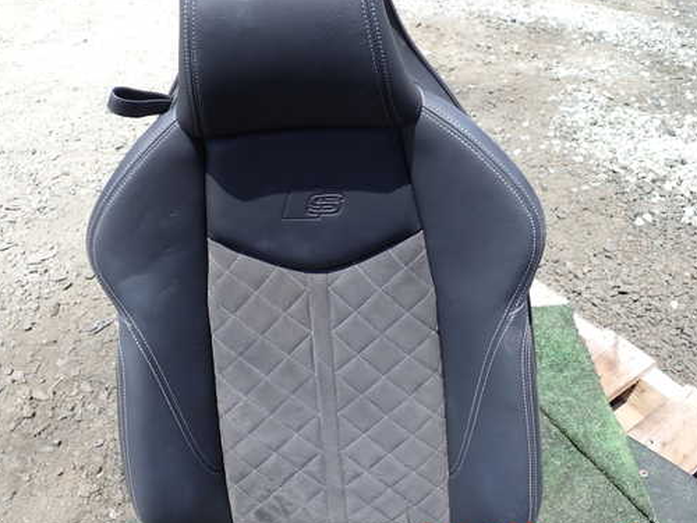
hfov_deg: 51.3
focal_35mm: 36
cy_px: 241
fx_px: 725
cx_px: 321
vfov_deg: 39.6
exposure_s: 1/320
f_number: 3.2
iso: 100
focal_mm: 5.4
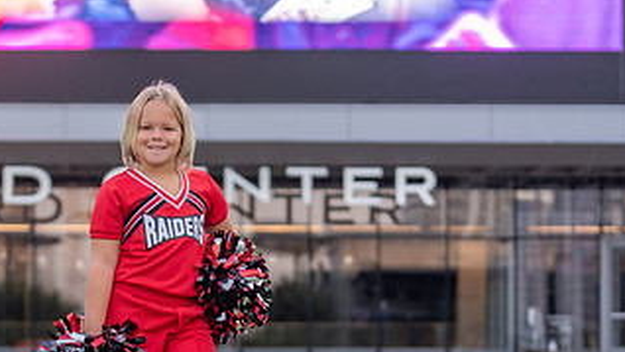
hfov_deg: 15.4
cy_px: 298
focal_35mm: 139
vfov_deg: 8.7
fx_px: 2304
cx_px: 157
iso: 320
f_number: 2.8
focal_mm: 71
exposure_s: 1/400
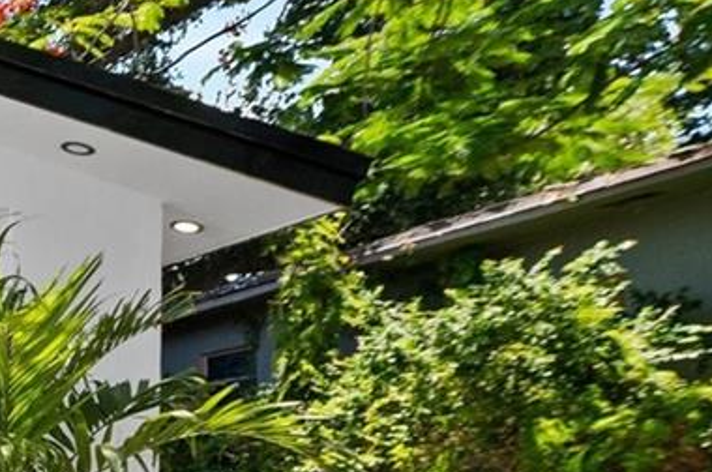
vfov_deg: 21.5
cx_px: -605
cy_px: 550
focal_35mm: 59
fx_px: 1165
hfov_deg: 21.1
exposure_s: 1/400
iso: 200
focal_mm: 14
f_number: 8
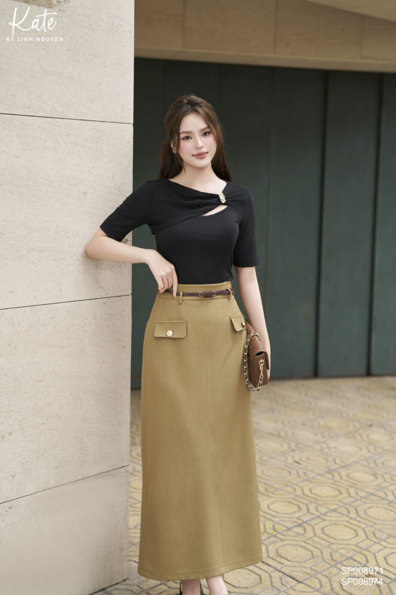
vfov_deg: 39.6
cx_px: 198
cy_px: 298
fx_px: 825
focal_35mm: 50
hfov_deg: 27.0
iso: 320
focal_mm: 50
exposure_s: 1/250
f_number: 2.2
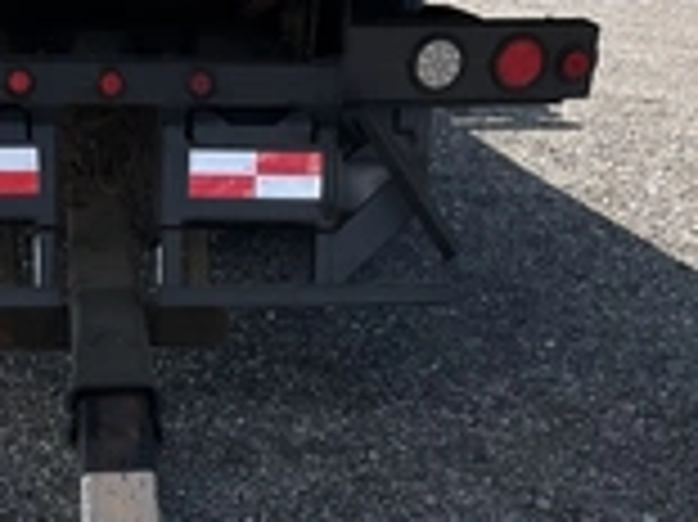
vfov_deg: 19.1
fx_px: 1511
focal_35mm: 75
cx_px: 126
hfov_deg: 25.5
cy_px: 513
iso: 25
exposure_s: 1/898
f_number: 1.8
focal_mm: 3
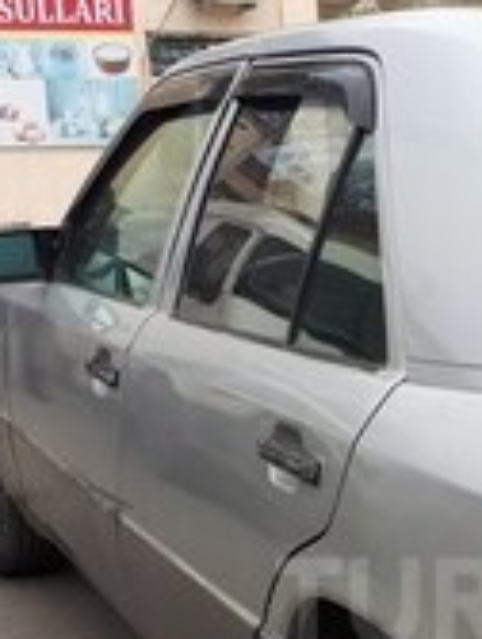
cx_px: 570
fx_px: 1480
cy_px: 601
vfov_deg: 23.6
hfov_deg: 17.7
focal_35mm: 80
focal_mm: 3.6
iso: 40
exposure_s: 1/175
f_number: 1.9
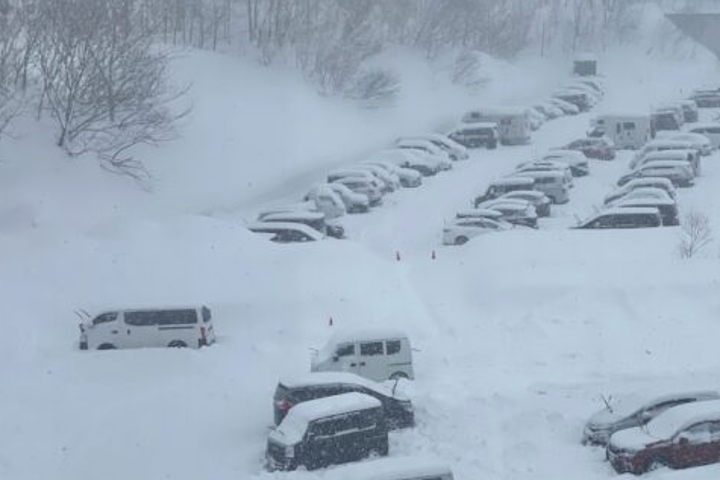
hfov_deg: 22.3
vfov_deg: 14.9
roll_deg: +0.4
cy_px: 416
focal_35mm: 91
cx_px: 488
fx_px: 1820
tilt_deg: -14.1
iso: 20
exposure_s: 1/959
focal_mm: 6
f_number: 2
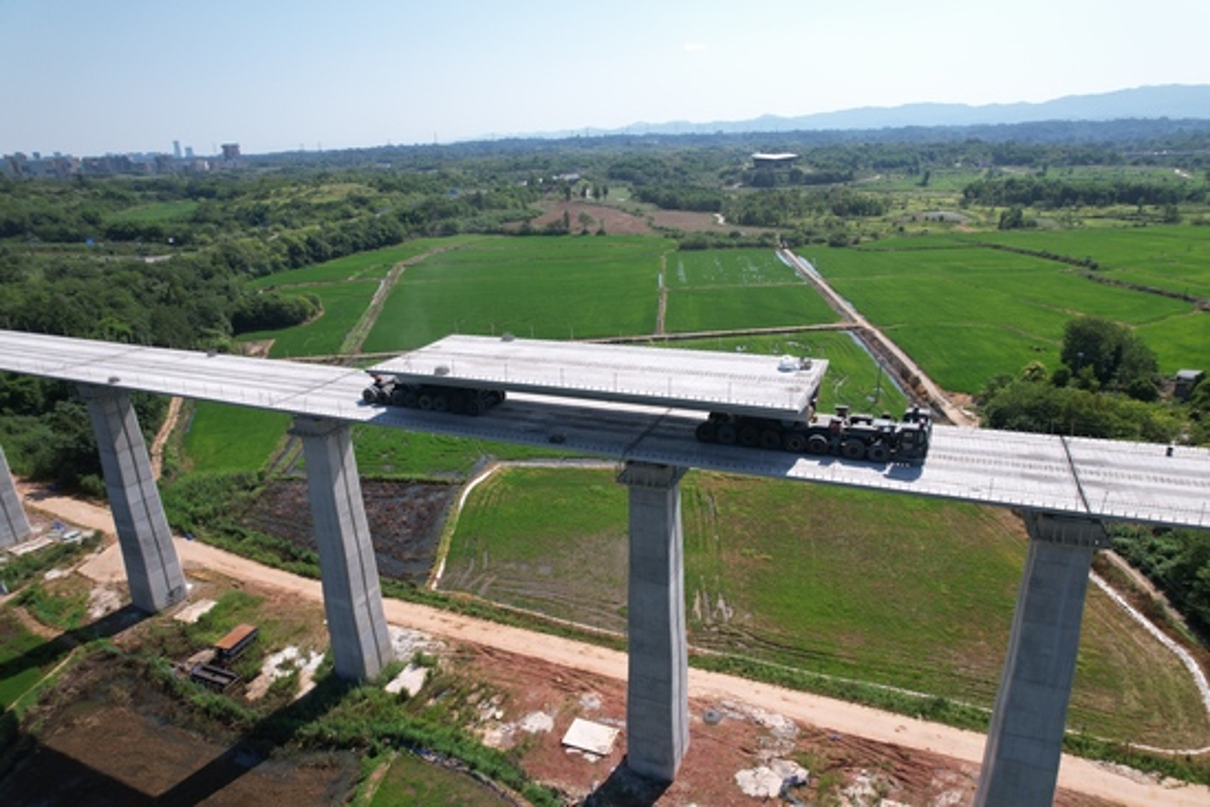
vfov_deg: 57.2
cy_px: 404
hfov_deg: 78.6
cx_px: 605
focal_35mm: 22
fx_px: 739
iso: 100
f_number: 2.8
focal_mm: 8.38
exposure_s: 1/2000
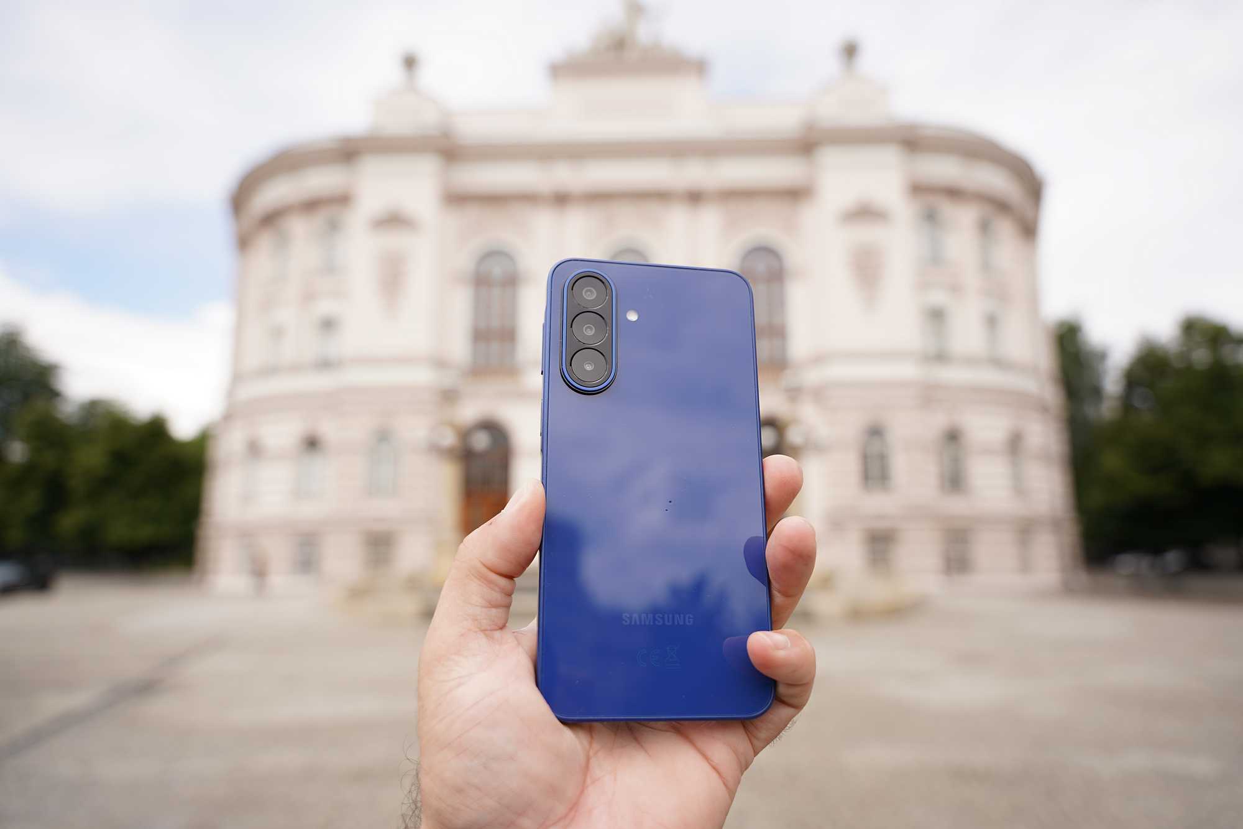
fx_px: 829
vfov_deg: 53.1
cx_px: 622
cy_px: 414
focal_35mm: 24
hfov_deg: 73.7
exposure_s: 1/800
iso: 100
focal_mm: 24
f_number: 3.5
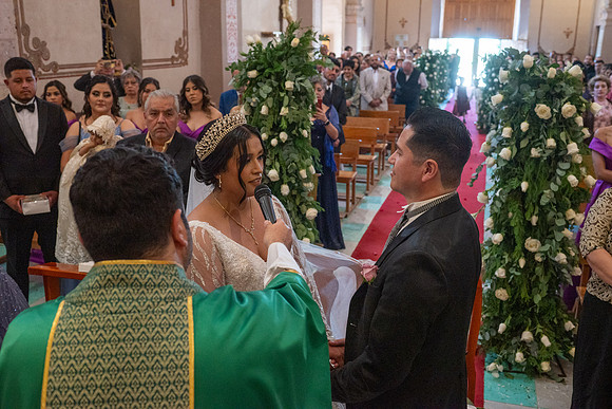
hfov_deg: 54.4
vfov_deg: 37.9
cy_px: 204
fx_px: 595
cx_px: 306
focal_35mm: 35
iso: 2500
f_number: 5
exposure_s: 1/100
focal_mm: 35
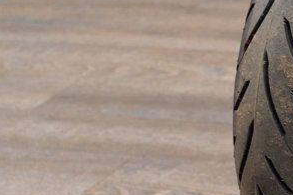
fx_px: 1913
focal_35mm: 235
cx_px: 513
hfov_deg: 8.4
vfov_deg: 5.8
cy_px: 28
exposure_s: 1/125
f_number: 7.1
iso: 5000
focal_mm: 67
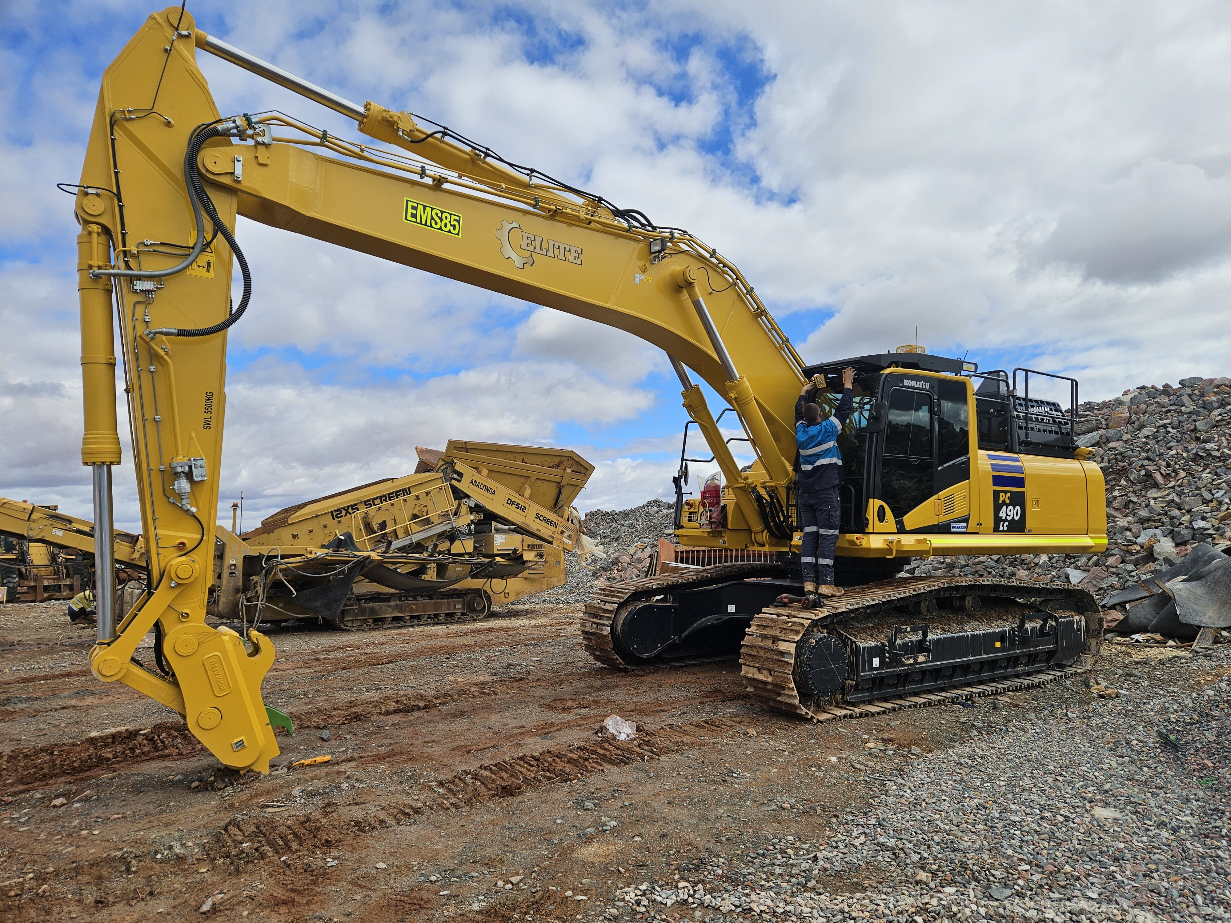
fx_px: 818
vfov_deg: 58.9
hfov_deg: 73.9
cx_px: 616
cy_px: 462
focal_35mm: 23
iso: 25
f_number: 1.8
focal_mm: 5.4
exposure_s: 1/2701
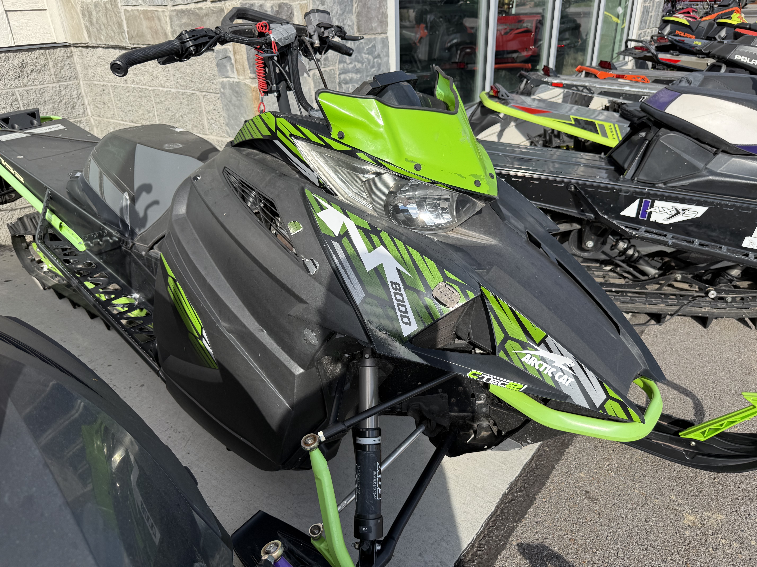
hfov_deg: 71.6
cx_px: 378
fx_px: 525
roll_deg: +2.6
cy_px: 284
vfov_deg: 56.8
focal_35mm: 24
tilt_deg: -25.2
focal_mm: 6.76
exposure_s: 1/2703
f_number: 1.78
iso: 80
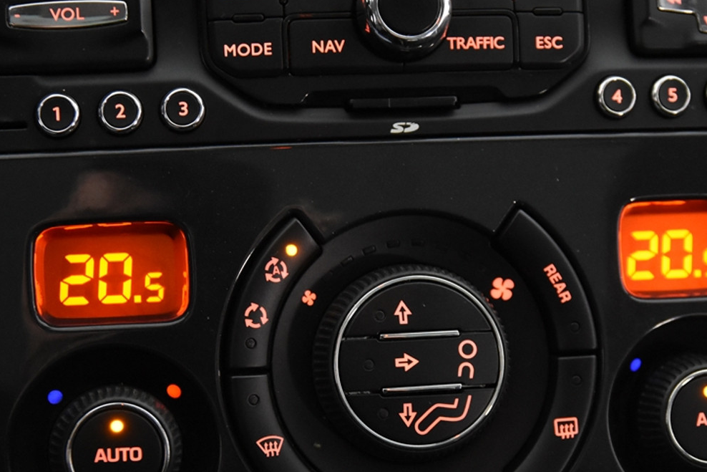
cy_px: 269
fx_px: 1669
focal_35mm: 85
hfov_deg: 23.9
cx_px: 368
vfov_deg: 16.1
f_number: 3.5
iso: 4500
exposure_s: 1/60
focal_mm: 40
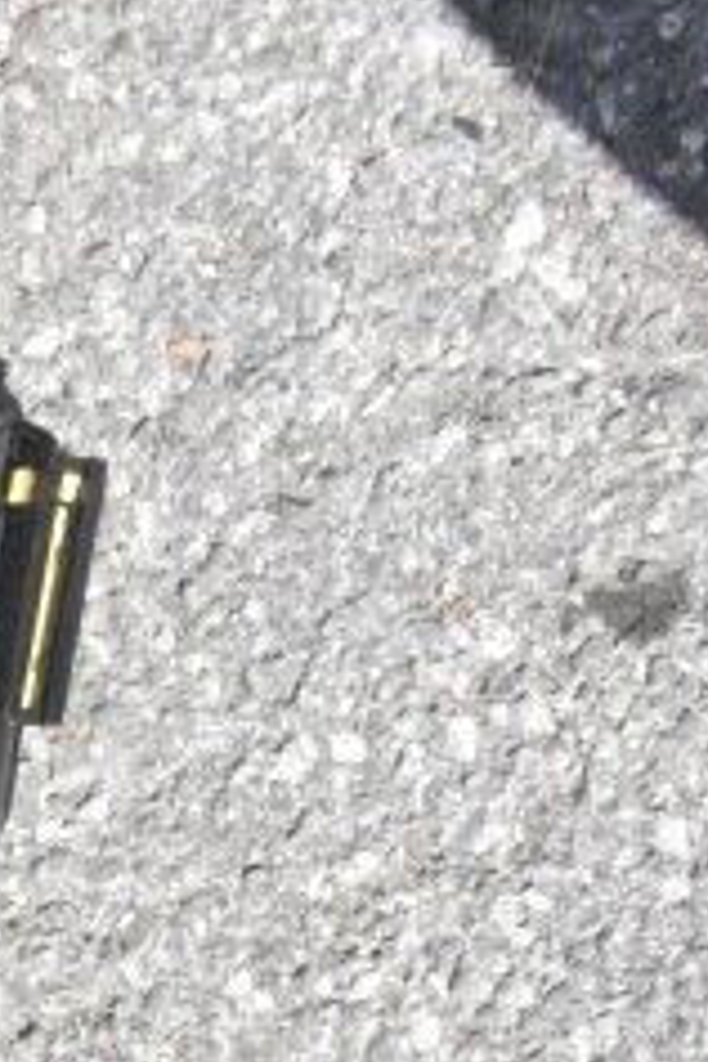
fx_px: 3422
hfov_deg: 11.0
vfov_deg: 15.4
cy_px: 1862
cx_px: -596
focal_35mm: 116
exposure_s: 1/1250
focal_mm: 20
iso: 6400
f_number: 20
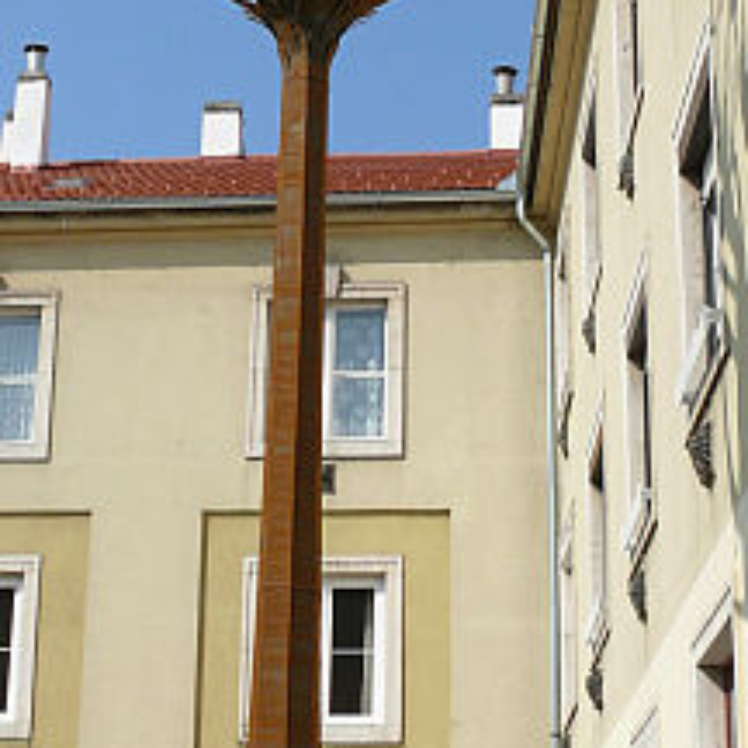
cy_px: 232
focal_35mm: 86
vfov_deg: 20.1
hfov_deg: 20.2
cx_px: 364
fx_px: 2102
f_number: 4.5
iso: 100
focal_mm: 7.4
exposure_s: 1/1300
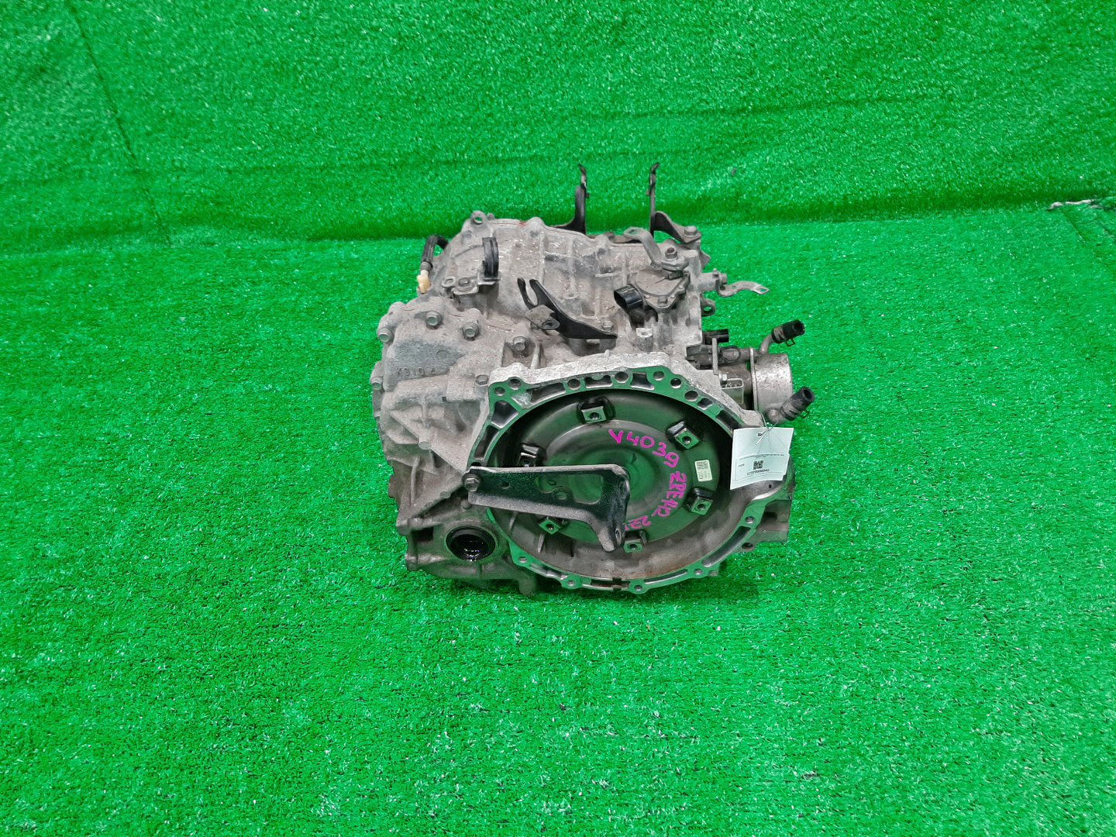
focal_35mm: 26
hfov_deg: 67.3
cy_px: 418
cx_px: 558
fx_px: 838
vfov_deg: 53.1
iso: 140
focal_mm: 3.93
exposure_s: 1/50
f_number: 1.7
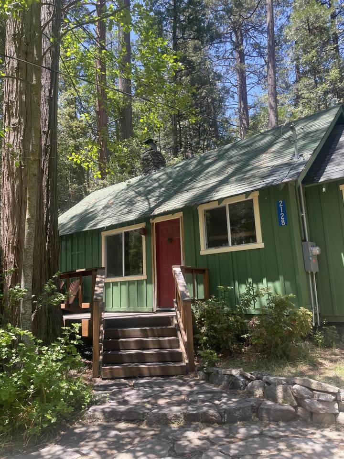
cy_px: 230
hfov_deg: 53.1
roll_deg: +1.8
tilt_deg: +11.1
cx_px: 172
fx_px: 345
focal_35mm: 26
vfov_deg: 67.3
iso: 32
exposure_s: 1/373
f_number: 1.6
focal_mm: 4.2
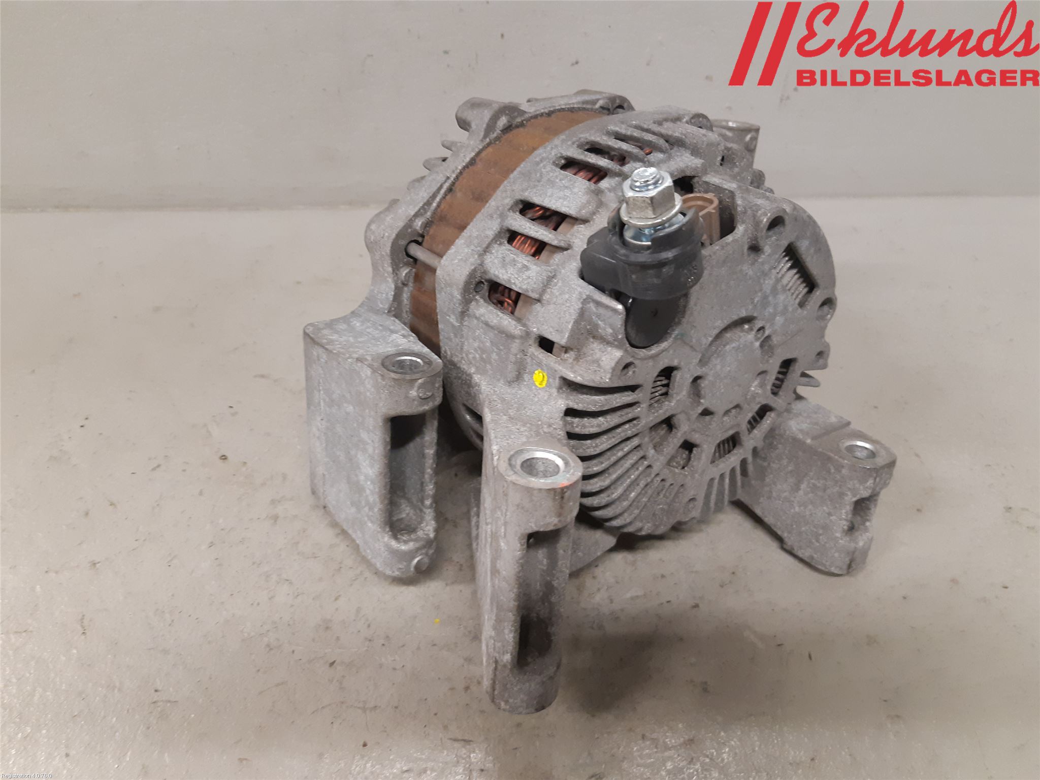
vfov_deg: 53.1
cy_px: 390
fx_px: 781
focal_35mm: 26
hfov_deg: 67.3
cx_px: 520
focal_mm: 3.93
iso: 200
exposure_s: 1/50
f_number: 1.7
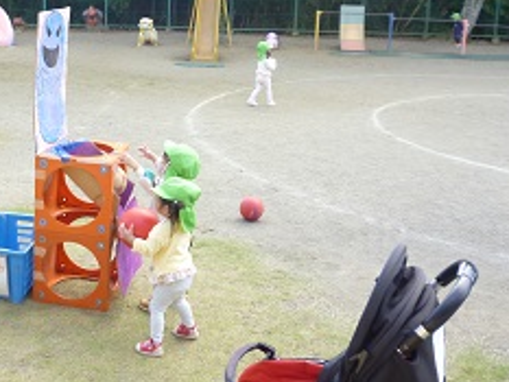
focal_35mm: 48
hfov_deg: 38.9
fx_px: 706
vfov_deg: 30.1
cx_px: 149
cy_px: 133
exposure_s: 1/100
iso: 100
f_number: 3.1
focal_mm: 5
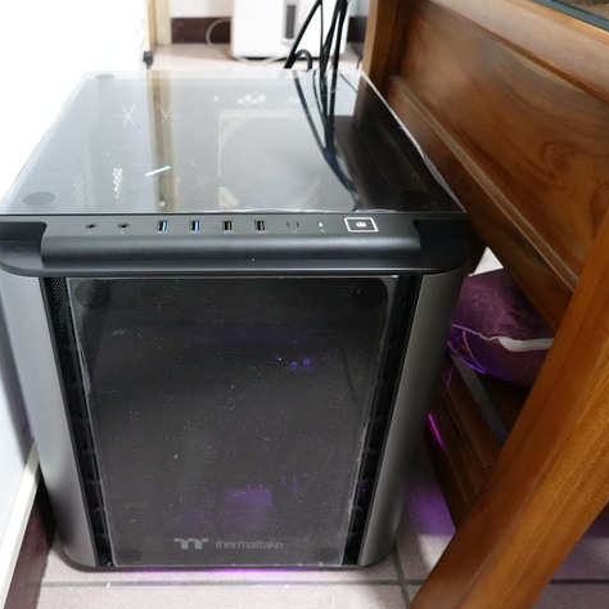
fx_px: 617
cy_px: 307
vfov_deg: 52.5
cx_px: 215
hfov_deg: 51.8
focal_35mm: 31
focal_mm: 9
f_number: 2.8
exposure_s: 1/30
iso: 2000
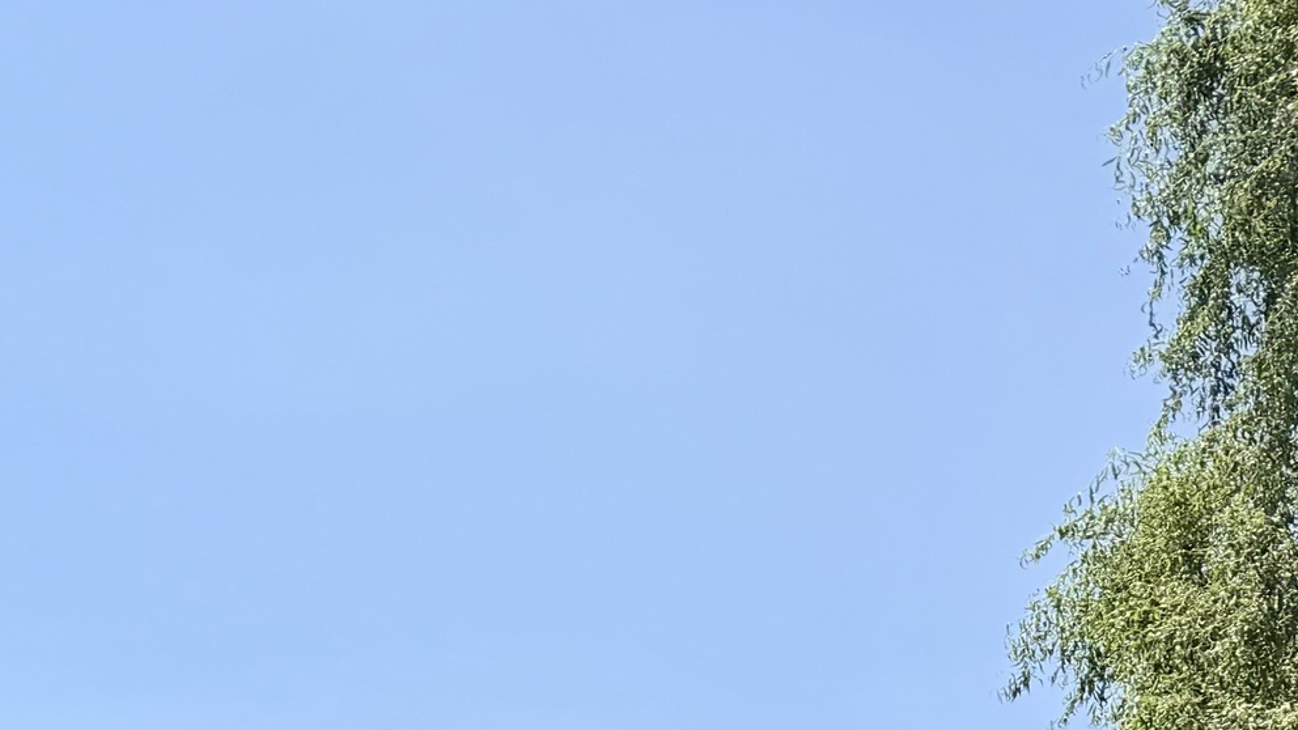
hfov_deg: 22.4
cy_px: 1299
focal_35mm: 81
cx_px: -540
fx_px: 2788
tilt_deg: +3.2
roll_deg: +0.0
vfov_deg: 13.4
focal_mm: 6.76
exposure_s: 1/5319
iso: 80
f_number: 1.78
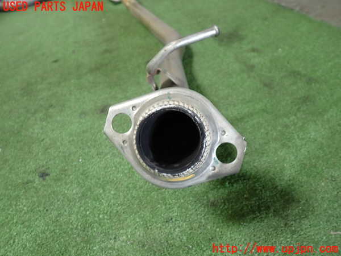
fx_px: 296
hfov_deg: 60.0
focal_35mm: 30
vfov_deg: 46.8
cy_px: 128
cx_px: 170
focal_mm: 5.4
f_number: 2.3
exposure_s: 1/40
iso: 200
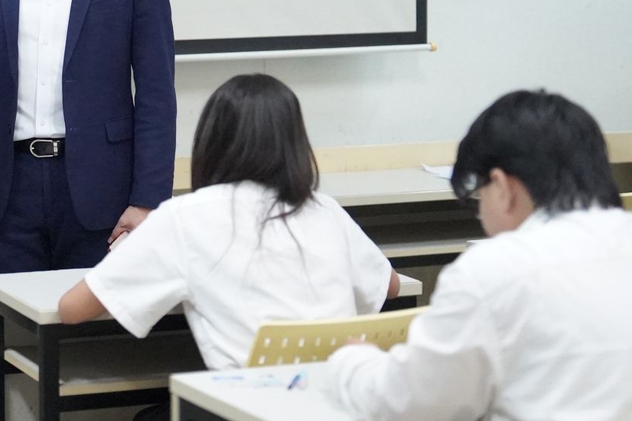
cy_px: -6
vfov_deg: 10.7
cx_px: 23
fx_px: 2230
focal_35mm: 127
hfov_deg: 15.9
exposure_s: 1/3200
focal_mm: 50
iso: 10000
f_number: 1.2
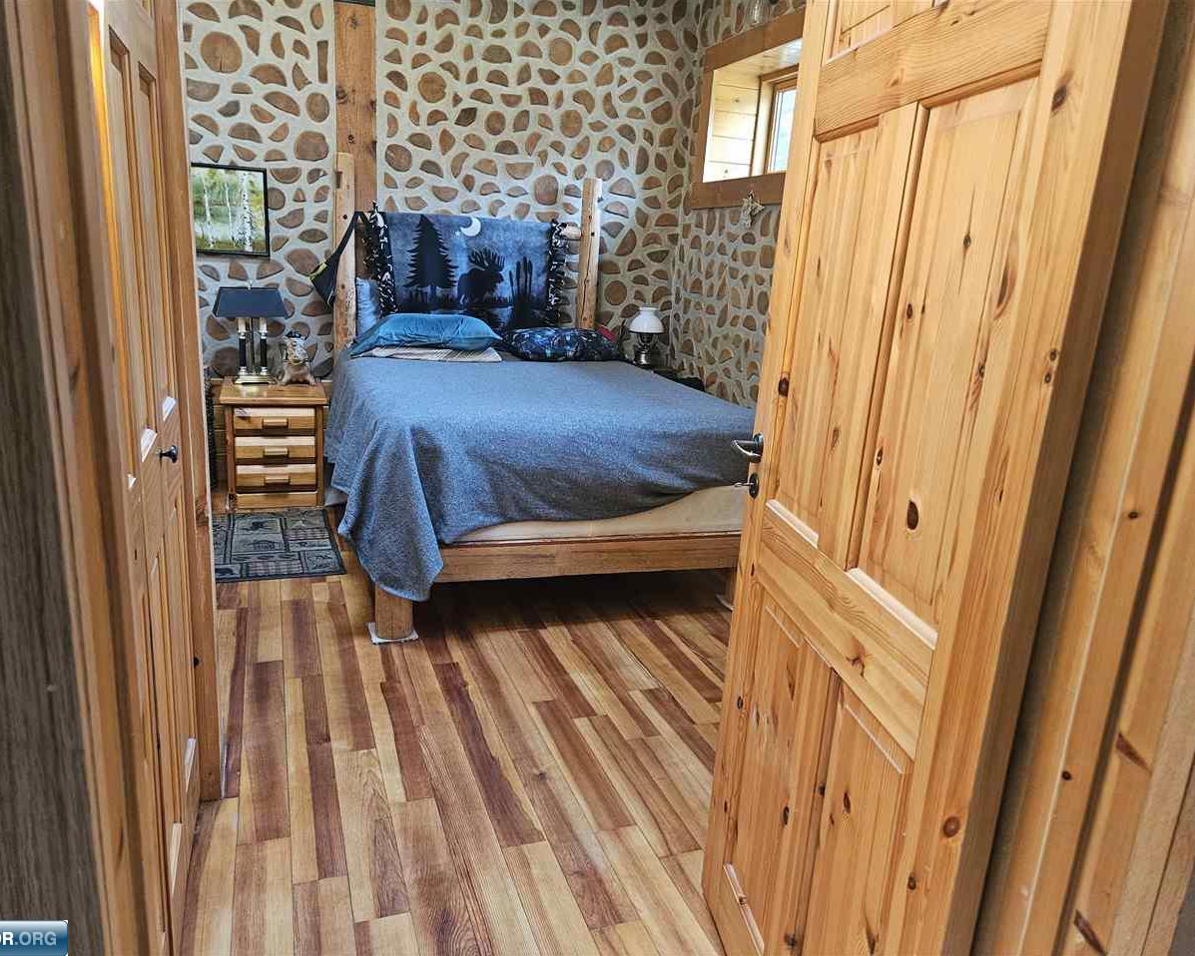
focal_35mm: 24
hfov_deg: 70.2
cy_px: 478
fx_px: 849
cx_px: 571
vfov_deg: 58.8
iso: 800
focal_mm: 5.4
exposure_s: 1/170
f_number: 1.8
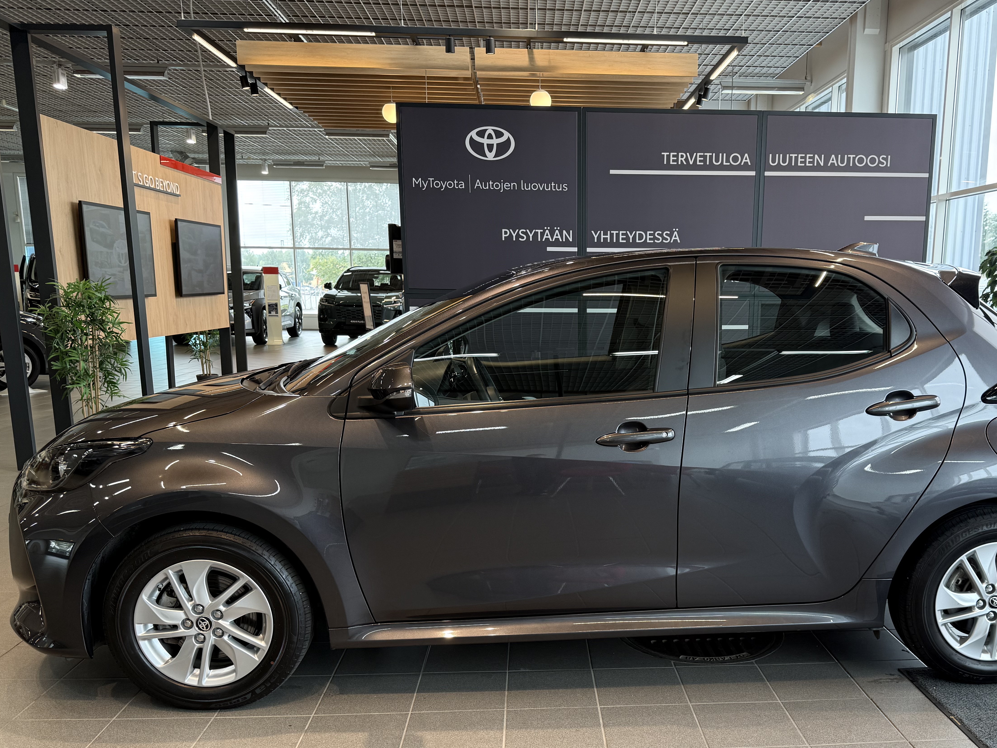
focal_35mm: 31
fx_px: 893
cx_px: 601
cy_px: 461
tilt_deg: -11.2
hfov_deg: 57.9
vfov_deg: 45.1
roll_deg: -0.6
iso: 80
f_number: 1.78
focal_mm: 6.76
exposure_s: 1/100
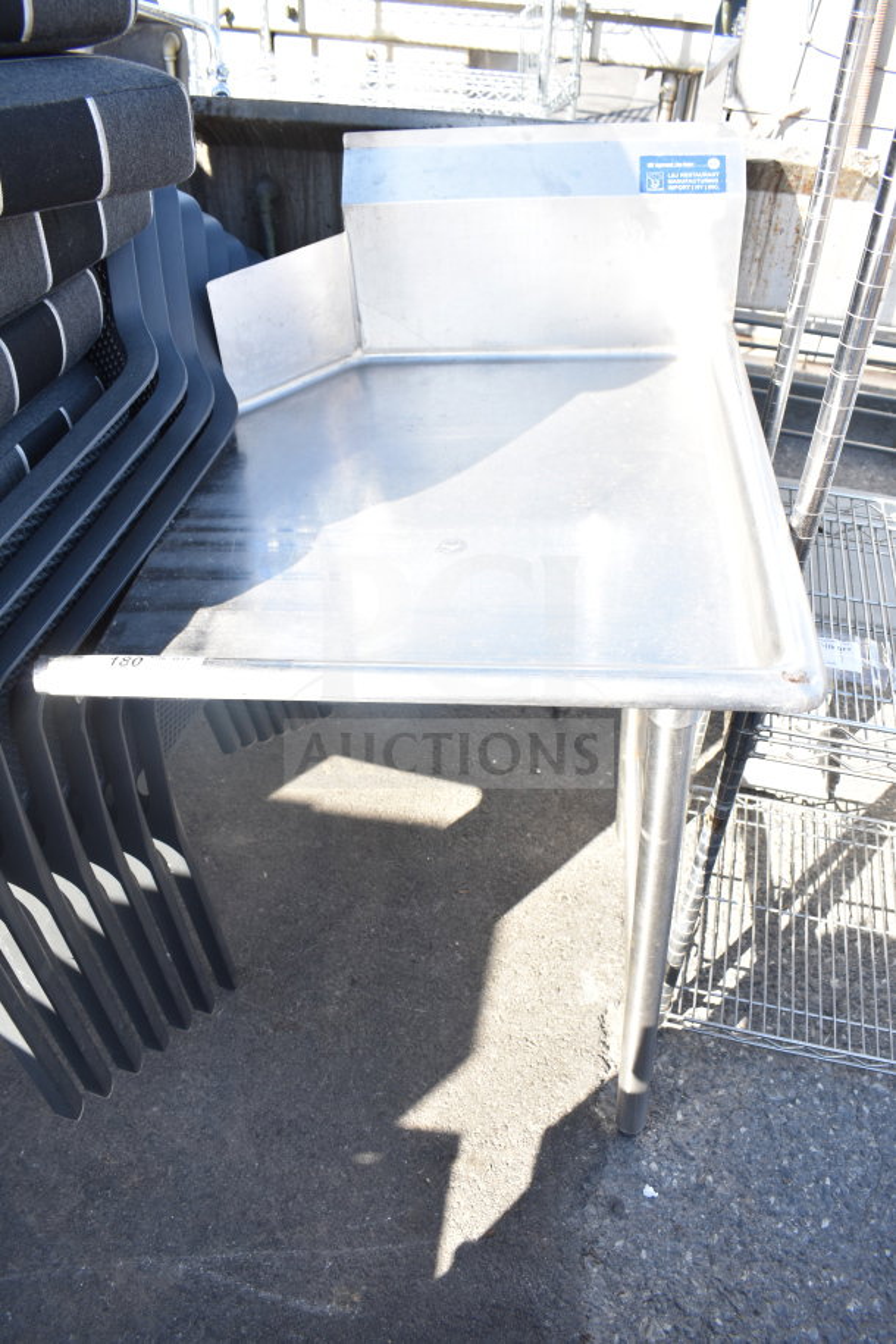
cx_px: 448
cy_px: 672
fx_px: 1008
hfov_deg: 47.9
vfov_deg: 67.4
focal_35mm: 27
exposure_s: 1/125
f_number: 5.6
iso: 200
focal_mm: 18
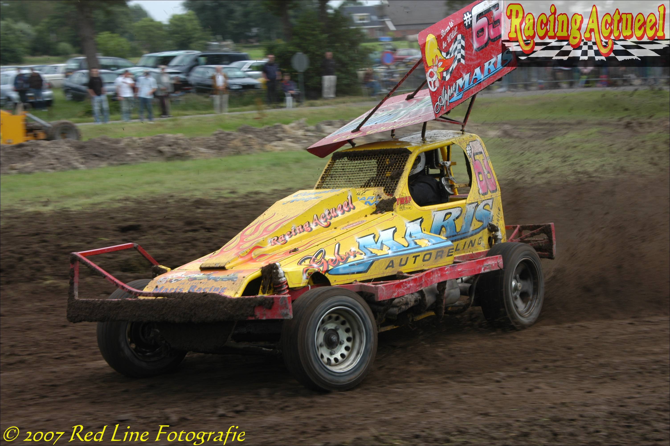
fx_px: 1729
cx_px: 335
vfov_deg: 14.7
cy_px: 223
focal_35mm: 93
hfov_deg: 21.9
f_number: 9
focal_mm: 62
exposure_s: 1/320
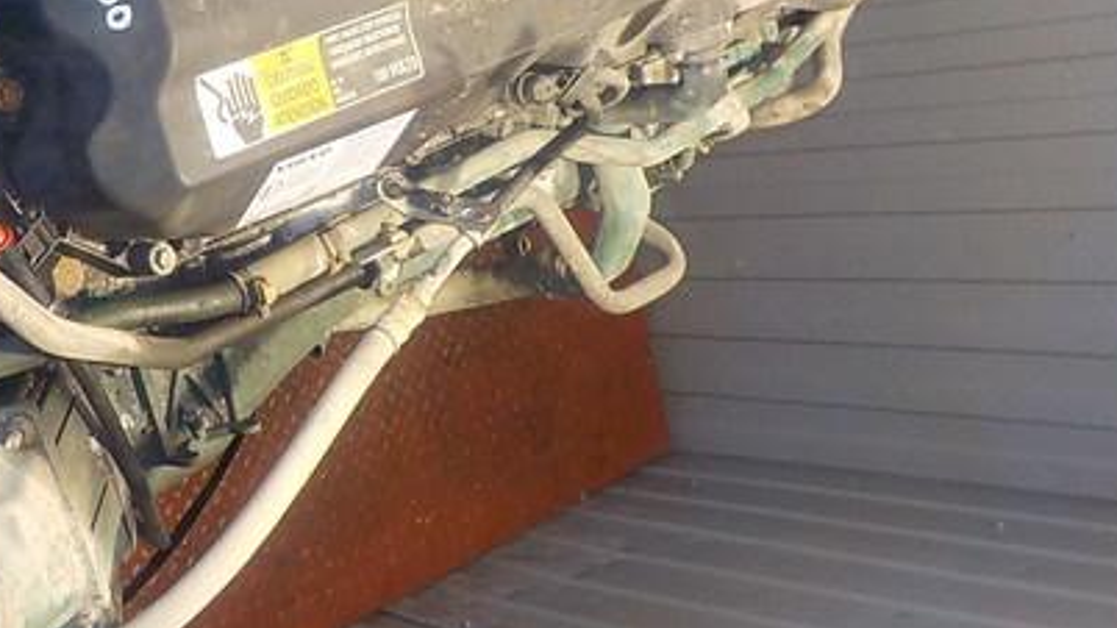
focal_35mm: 52
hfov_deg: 38.8
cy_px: 78
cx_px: 270
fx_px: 1540
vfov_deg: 22.6
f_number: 3.3
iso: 220
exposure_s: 1/30
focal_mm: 4.1
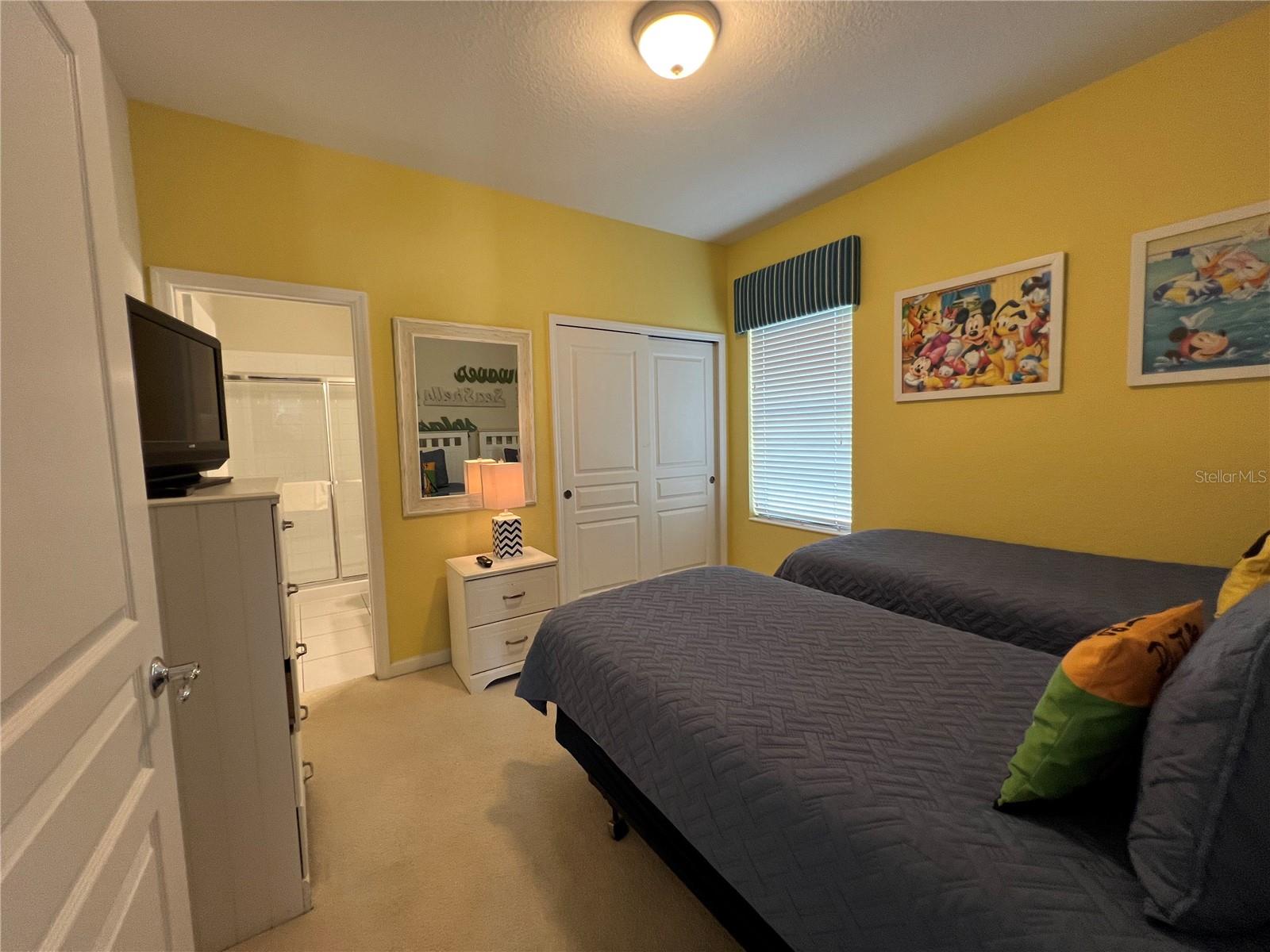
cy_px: 476
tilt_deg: -4.4
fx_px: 477
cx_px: 635
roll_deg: +2.2
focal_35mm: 13
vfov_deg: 89.9
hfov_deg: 106.2
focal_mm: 1.57
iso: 160
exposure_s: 1/60
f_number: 1.8
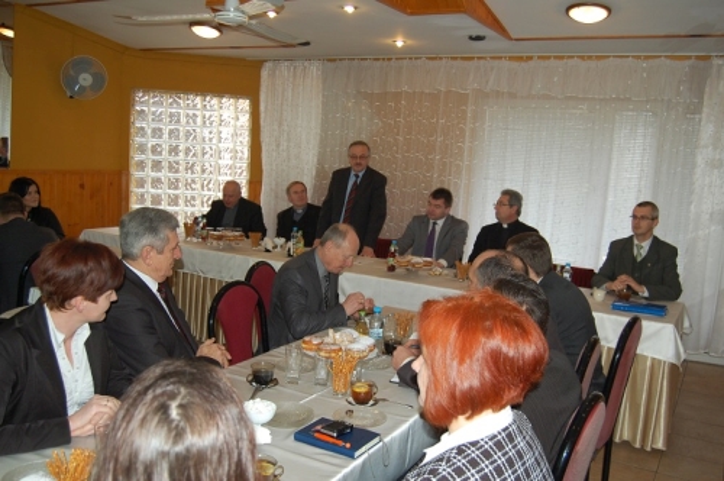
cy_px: 240
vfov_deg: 39.9
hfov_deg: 57.3
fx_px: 663
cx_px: 362
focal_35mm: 33
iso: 400
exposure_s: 1/60
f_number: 3.8
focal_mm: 22
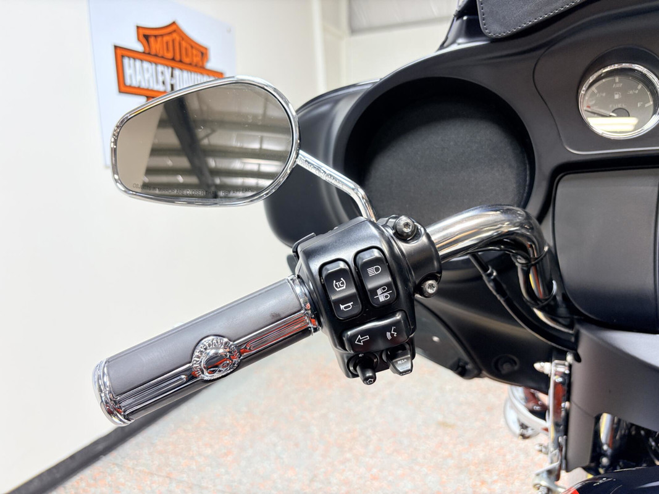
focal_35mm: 26
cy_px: 247
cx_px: 330
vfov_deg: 53.1
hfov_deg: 67.3
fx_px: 495
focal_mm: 5.96
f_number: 1.6
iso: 64
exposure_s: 1/120
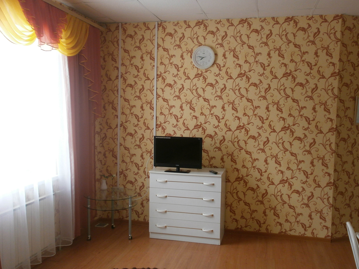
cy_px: 134
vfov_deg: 44.2
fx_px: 332
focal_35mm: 32
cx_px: 180
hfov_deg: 56.8
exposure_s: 1/30
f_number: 3.1
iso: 125
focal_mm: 5.8
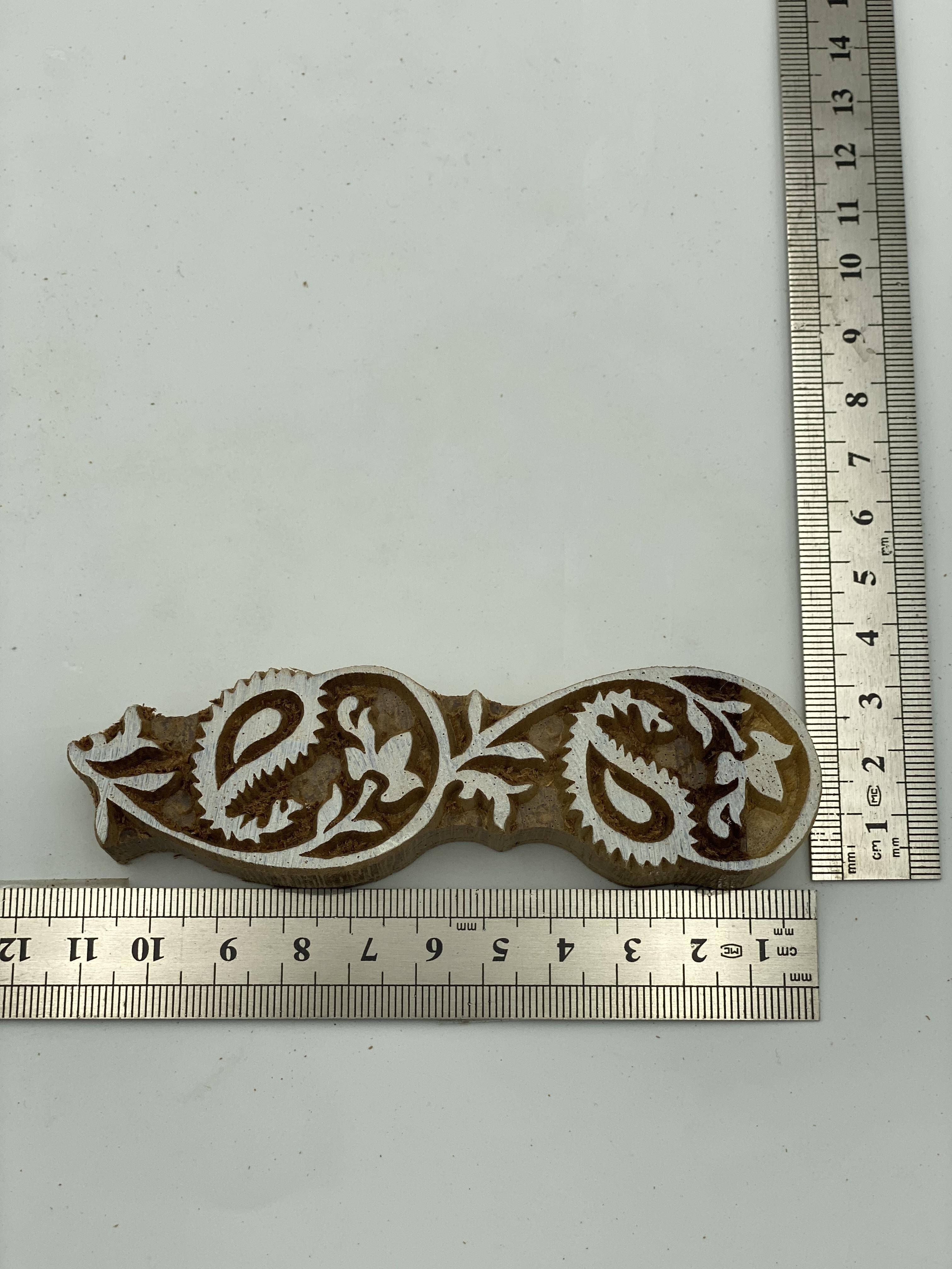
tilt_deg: -75.2
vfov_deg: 36.8
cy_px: 634
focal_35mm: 52
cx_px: 476
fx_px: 1907
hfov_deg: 28.0
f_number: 2
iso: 20
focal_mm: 6
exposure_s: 1/761
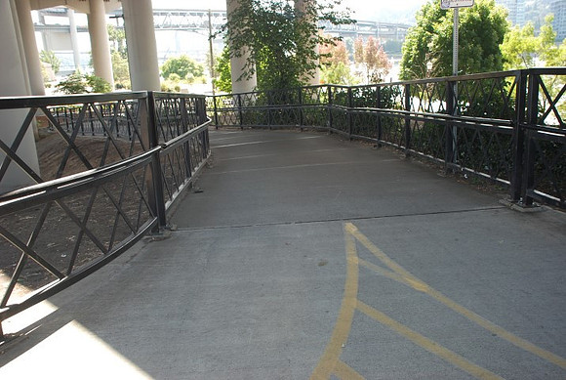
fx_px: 520
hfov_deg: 57.1
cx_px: 283
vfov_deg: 40.1
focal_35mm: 33
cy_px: 190
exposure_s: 1/80
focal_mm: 22
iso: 100
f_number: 4
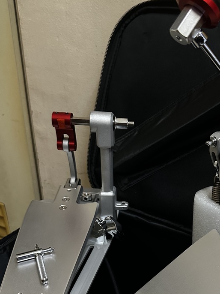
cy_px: 189
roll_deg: -3.1
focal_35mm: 42
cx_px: 178
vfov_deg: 44.3
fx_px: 356
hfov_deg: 33.3
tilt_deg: -26.0
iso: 500
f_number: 1.78
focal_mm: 6.86
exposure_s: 1/60
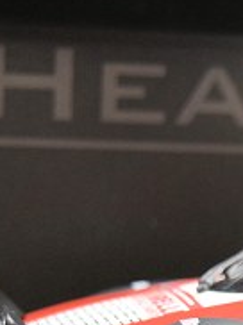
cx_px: 386
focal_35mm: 222
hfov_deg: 6.6
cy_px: 365
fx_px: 2084
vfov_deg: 8.8
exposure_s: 1/60
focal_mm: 35
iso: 450
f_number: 4.5
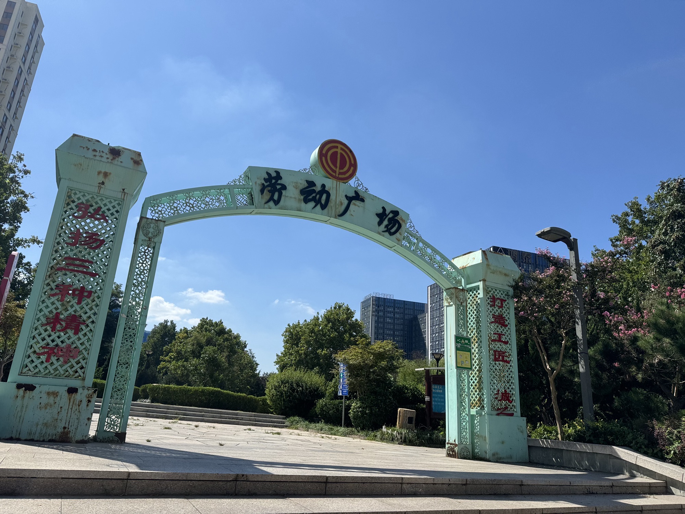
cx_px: 342
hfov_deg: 71.6
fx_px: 475
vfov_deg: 56.8
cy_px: 257
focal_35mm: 24
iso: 80
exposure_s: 1/7092
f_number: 1.78
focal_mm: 6.76
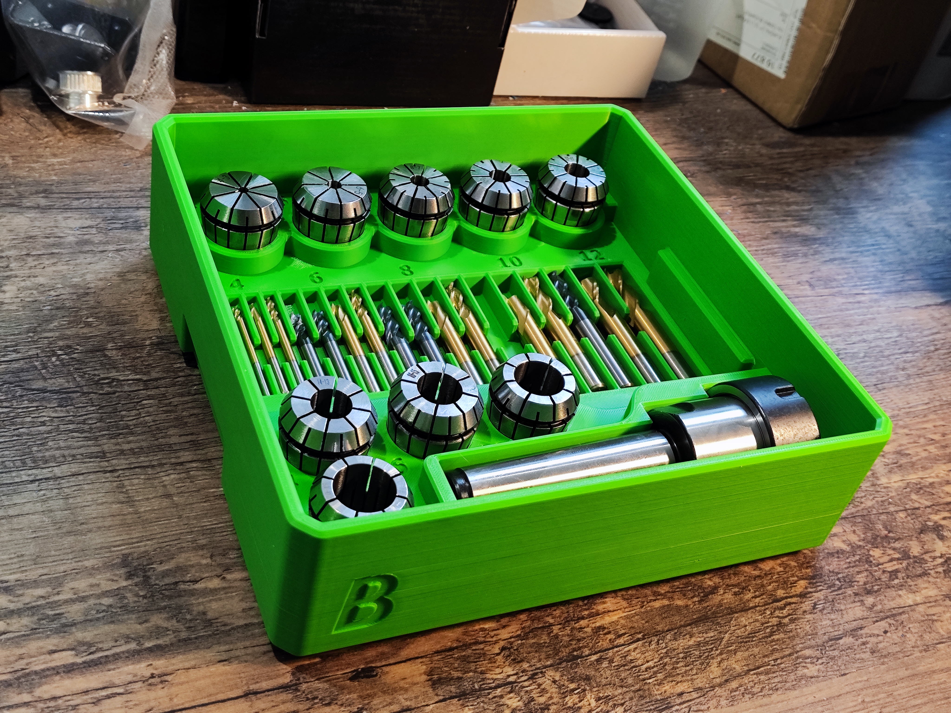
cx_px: 476
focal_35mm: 23
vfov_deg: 58.9
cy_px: 356
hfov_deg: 73.9
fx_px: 632
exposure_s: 1/100
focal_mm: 5.4
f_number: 1.8
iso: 234
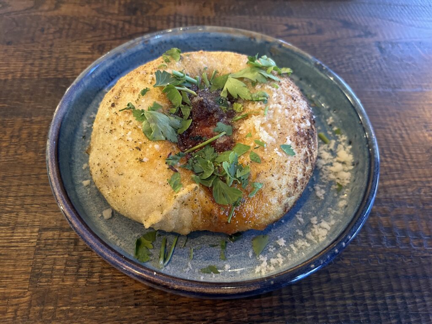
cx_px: 216
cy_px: 162
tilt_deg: -56.5
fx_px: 324
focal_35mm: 26
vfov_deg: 53.1
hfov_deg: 67.3
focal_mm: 5.1
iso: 640
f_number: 1.6
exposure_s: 1/33
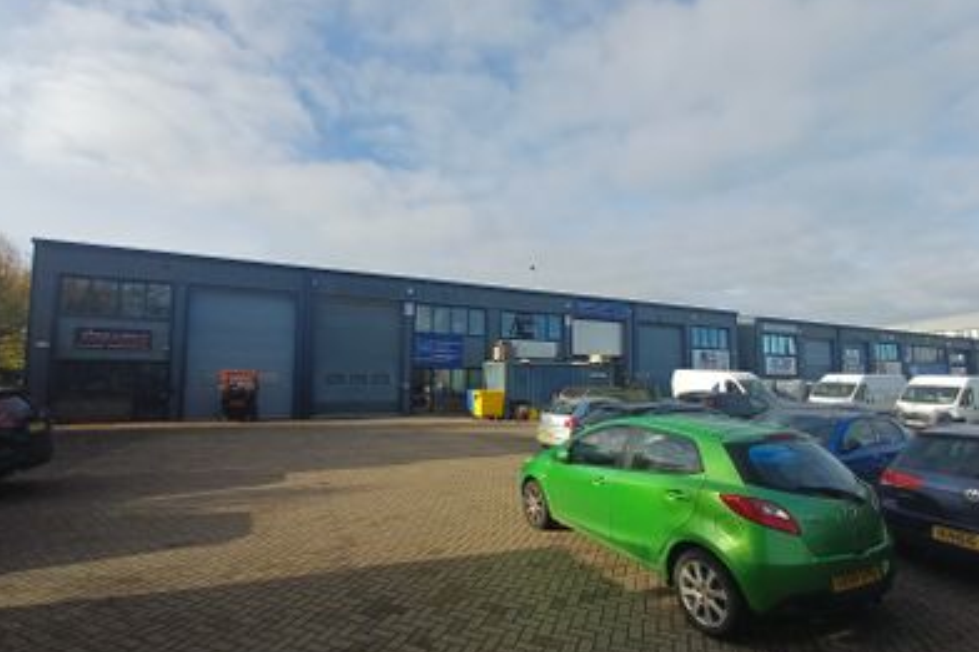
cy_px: 345
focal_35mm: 17
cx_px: 490
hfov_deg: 93.3
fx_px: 462
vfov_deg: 70.3
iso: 40
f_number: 2.2
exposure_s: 1/988
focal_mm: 1.64
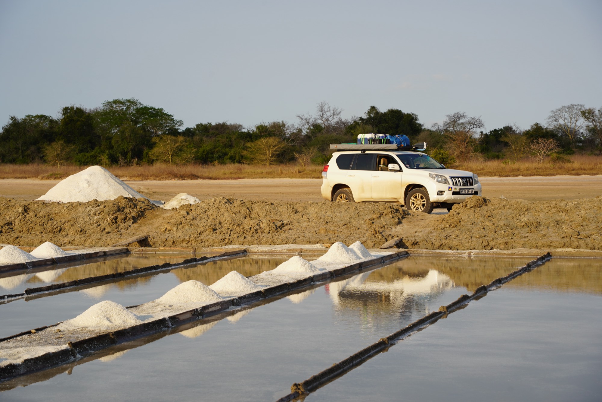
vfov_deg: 16.1
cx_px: 301
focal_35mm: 85
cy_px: 201
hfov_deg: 23.9
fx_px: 1421
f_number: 9
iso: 100
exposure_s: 1/200
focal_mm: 85
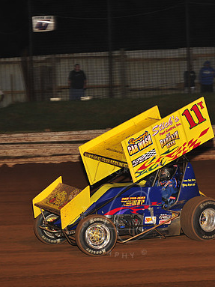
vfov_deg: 14.7
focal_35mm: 134
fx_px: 1110
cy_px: 144
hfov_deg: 11.1
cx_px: 126
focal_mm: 92
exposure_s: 1/320
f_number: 7.1
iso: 1000
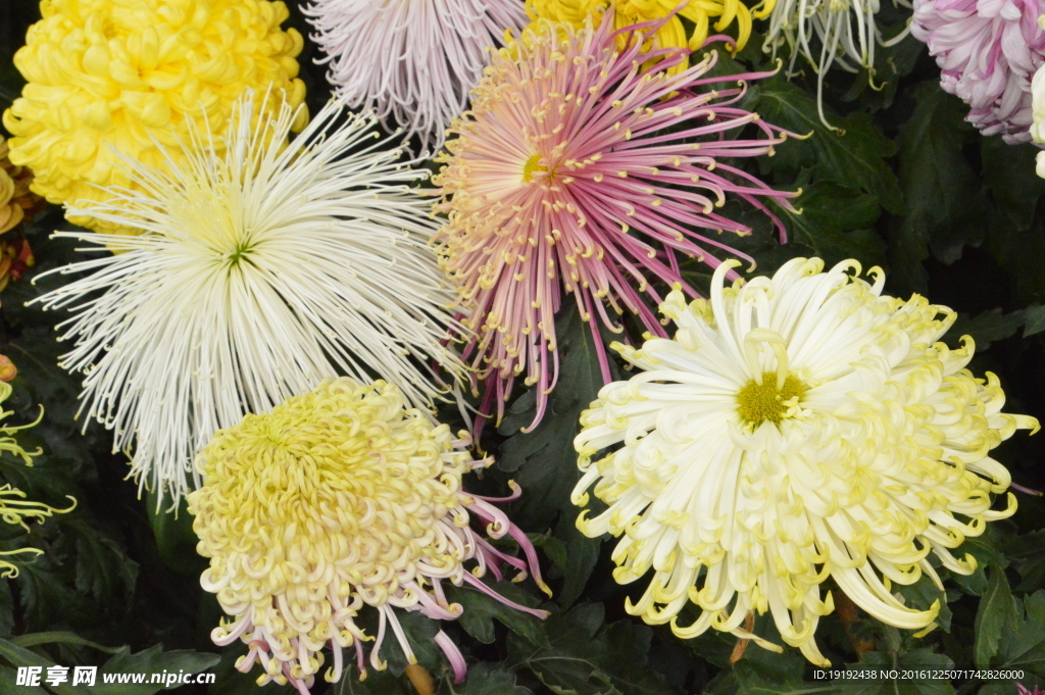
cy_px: 348
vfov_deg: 11.4
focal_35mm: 120
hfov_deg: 17.1
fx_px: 3480
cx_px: 522
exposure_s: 1/80
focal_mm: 80
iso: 6400
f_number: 18
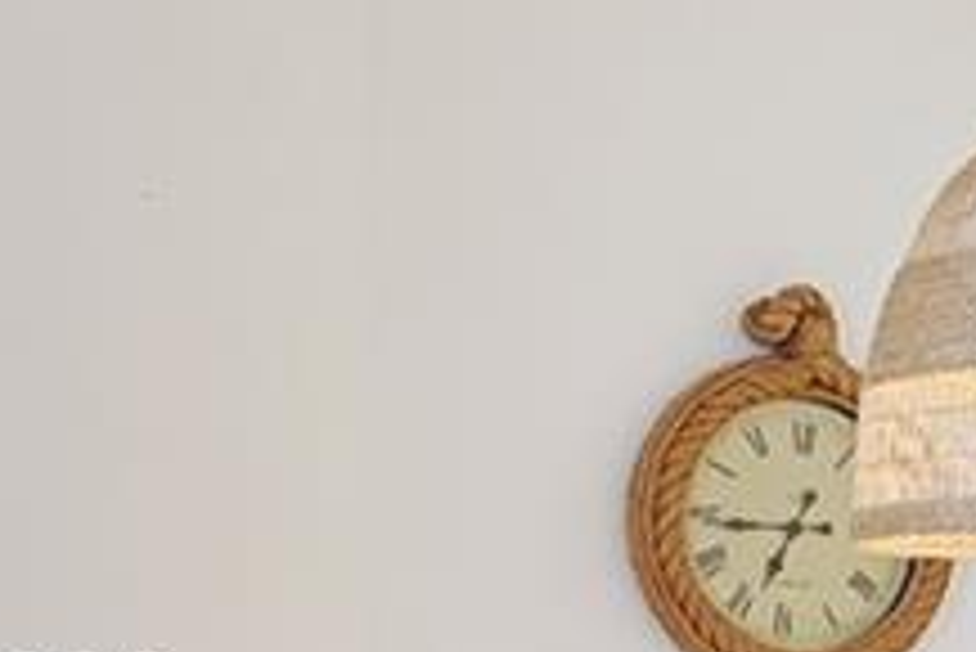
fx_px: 3201
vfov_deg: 11.5
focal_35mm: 118
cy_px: 701
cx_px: 2370
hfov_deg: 13.0
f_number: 4.5
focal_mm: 16
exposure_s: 1/125
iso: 400
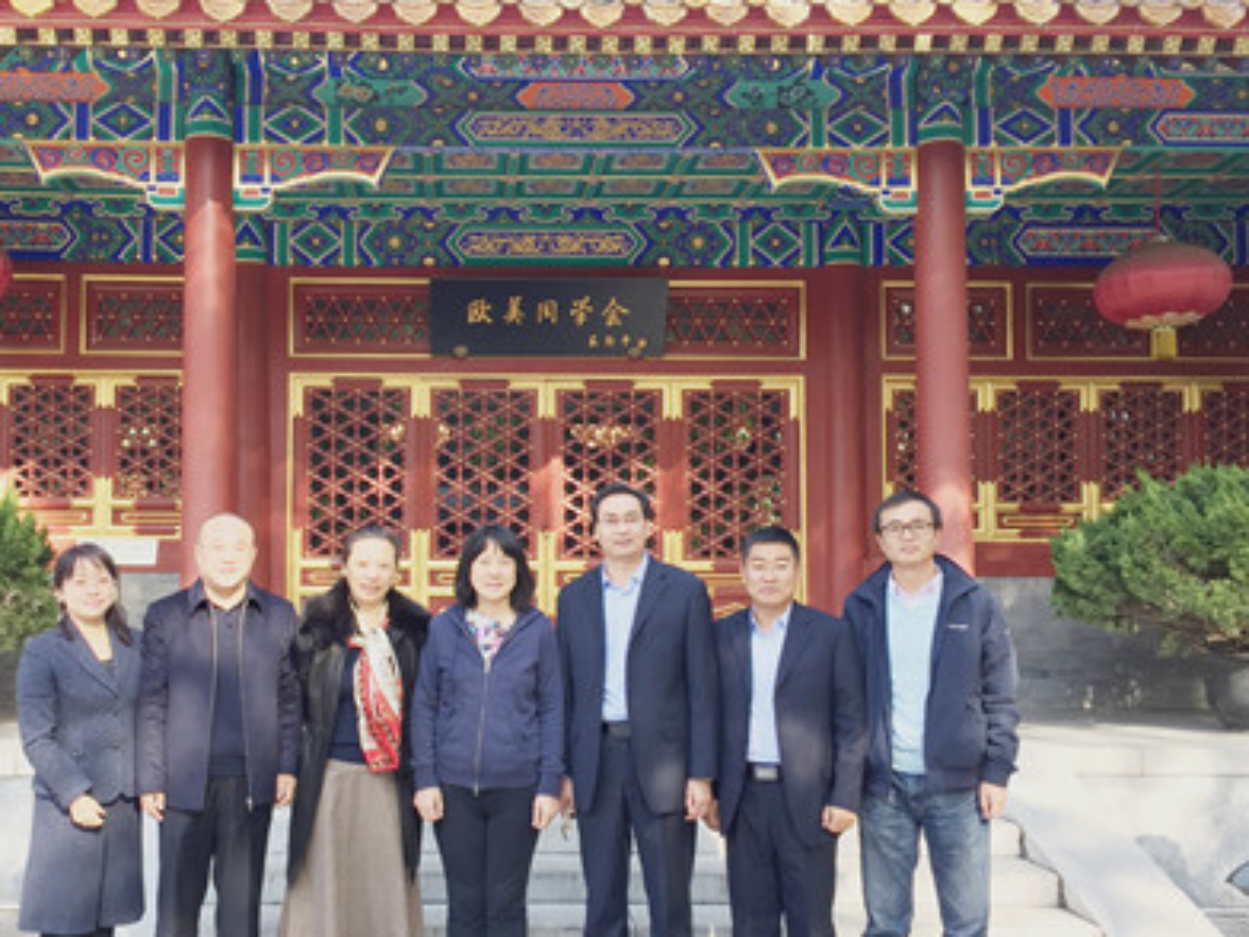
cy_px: 534
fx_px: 1335
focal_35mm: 37
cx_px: 484
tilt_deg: +2.5
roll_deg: +0.1
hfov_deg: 49.7
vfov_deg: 38.6
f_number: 2.2
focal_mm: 4.15
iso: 32
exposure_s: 1/147
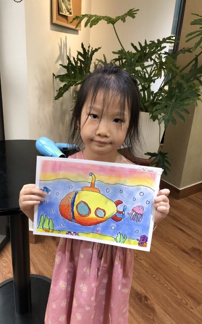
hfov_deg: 41.8
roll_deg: -2.8
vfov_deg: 62.9
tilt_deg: -21.5
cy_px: 161
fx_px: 264
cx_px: 93
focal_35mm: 30
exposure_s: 1/120
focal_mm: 3.99
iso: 100
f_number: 1.8
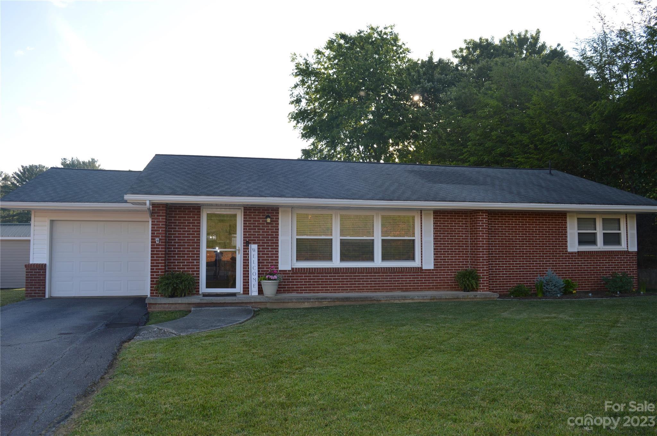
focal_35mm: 27
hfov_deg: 67.4
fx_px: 492
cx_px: 328
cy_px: 218
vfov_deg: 47.8
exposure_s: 1/200
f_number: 5.6
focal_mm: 18
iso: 100
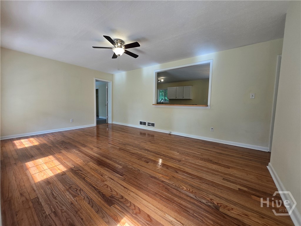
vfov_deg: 89.9
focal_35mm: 13
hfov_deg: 106.2
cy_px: 113
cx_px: 150
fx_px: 113
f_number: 2.2
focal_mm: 1.7
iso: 50
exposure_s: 1/60
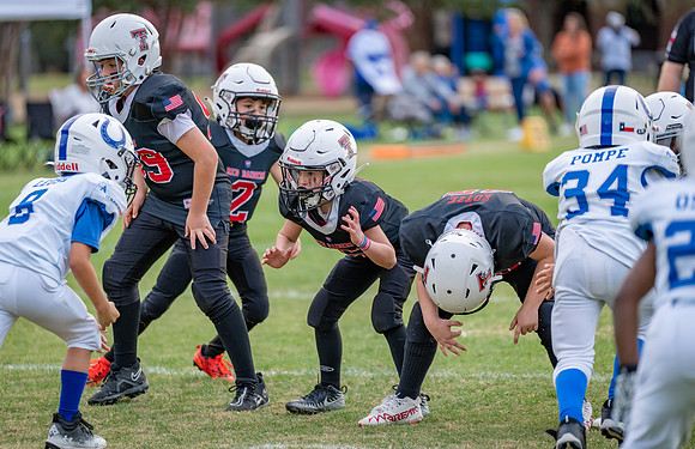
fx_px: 4274
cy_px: 231
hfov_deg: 9.3
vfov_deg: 6.0
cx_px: 347
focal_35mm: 223
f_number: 2.8
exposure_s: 1/1000
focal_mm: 200
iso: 500
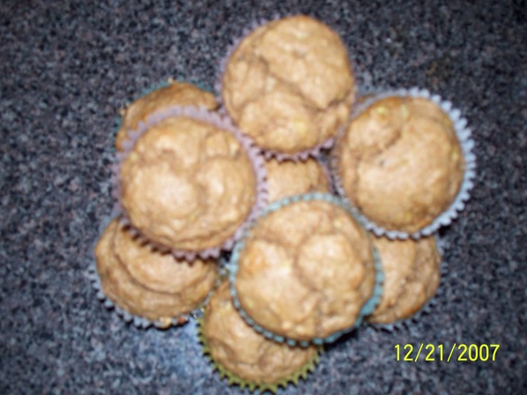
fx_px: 563
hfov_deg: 50.2
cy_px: 200
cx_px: 260
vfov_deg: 38.6
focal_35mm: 37
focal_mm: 7.54
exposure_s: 1/30
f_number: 2.8
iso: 200
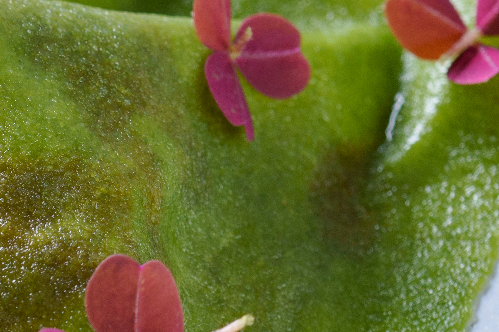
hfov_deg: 9.3
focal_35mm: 219
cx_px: -128
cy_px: 239
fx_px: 3035
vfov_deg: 6.3
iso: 200
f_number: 5.6
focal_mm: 40
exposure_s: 1/200
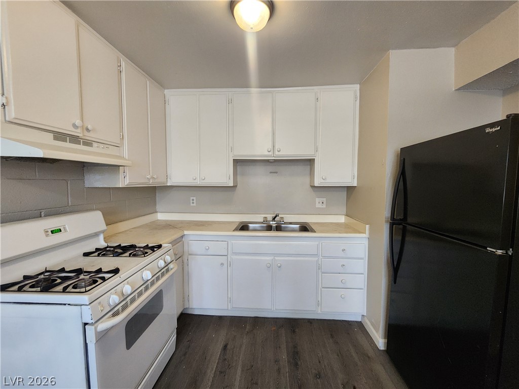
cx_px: 260
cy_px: 194
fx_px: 195
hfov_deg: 106.2
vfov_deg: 89.9
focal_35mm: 13
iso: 320
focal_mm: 2.2
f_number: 2.2
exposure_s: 1/30
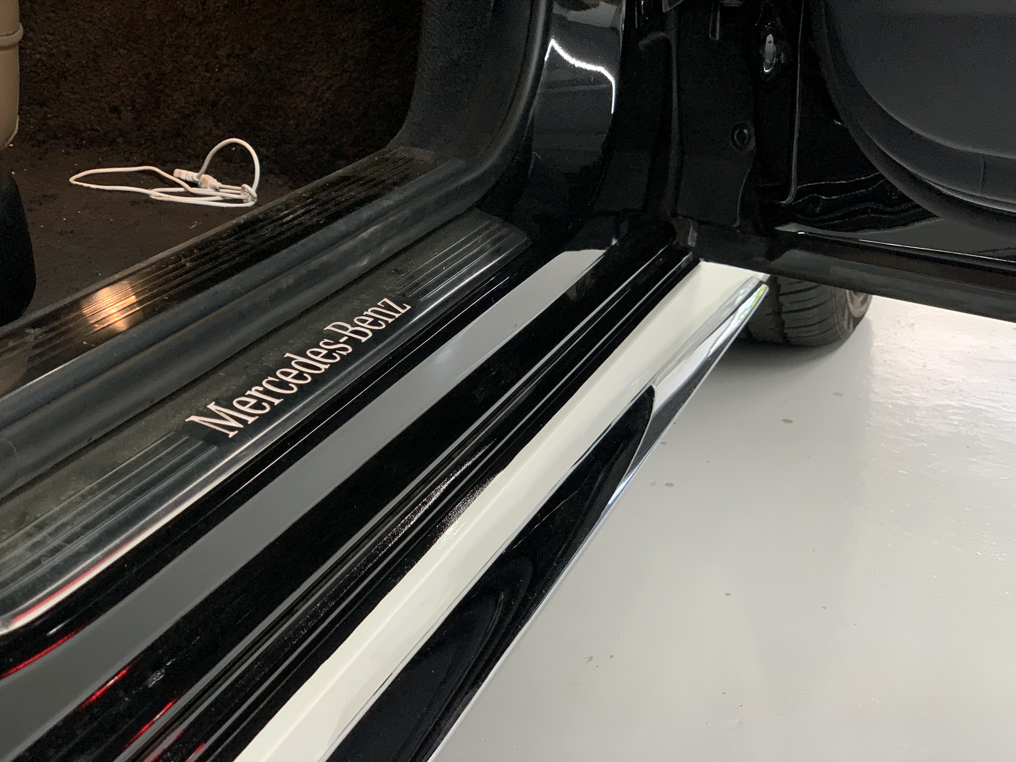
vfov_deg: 28.0
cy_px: 381
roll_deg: -1.7
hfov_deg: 36.8
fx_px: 1526
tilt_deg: -19.2
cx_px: 508
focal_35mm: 52
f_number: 2.4
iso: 200
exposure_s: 1/42
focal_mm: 6
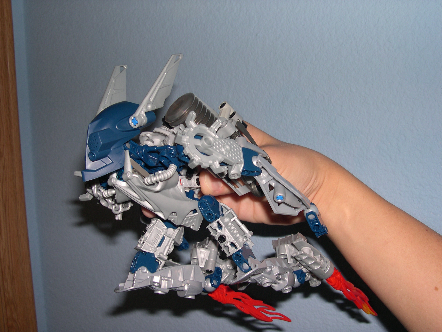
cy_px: 166
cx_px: 221
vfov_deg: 37.7
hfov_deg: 49.0
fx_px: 485
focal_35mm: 38
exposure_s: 1/60
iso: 100
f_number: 7.6
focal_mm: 8
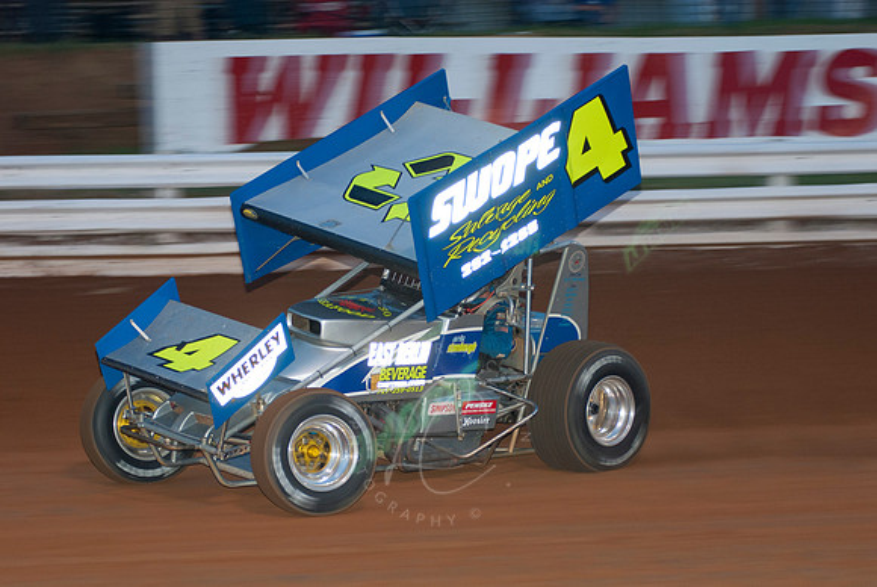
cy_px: 294
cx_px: 438
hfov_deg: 14.4
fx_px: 3475
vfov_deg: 9.7
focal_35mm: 142
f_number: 3.2
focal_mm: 95
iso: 250
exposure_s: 1/250
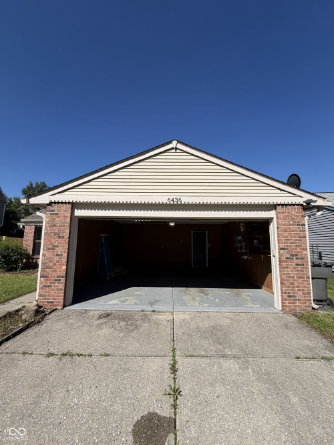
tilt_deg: +6.7
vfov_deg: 102.1
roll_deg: -0.2
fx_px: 180
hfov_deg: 85.7
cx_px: 167
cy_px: 222
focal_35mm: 14
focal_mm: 2.22
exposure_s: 1/1017
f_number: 2.2
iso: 20
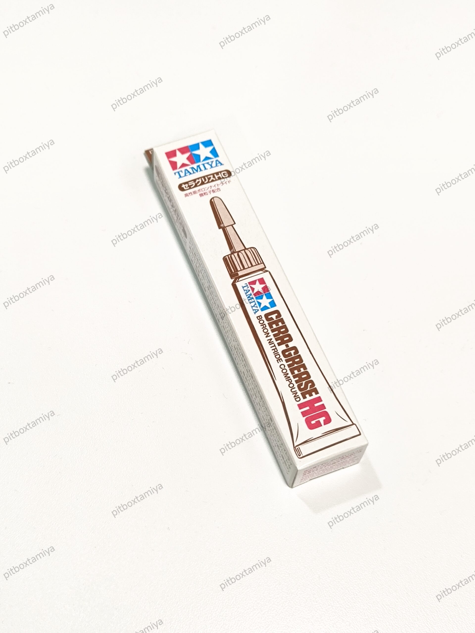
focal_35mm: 50
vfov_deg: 38.2
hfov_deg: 29.1
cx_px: 238
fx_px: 915
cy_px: 316
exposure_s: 1/101
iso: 250
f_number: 1.9
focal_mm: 6.92
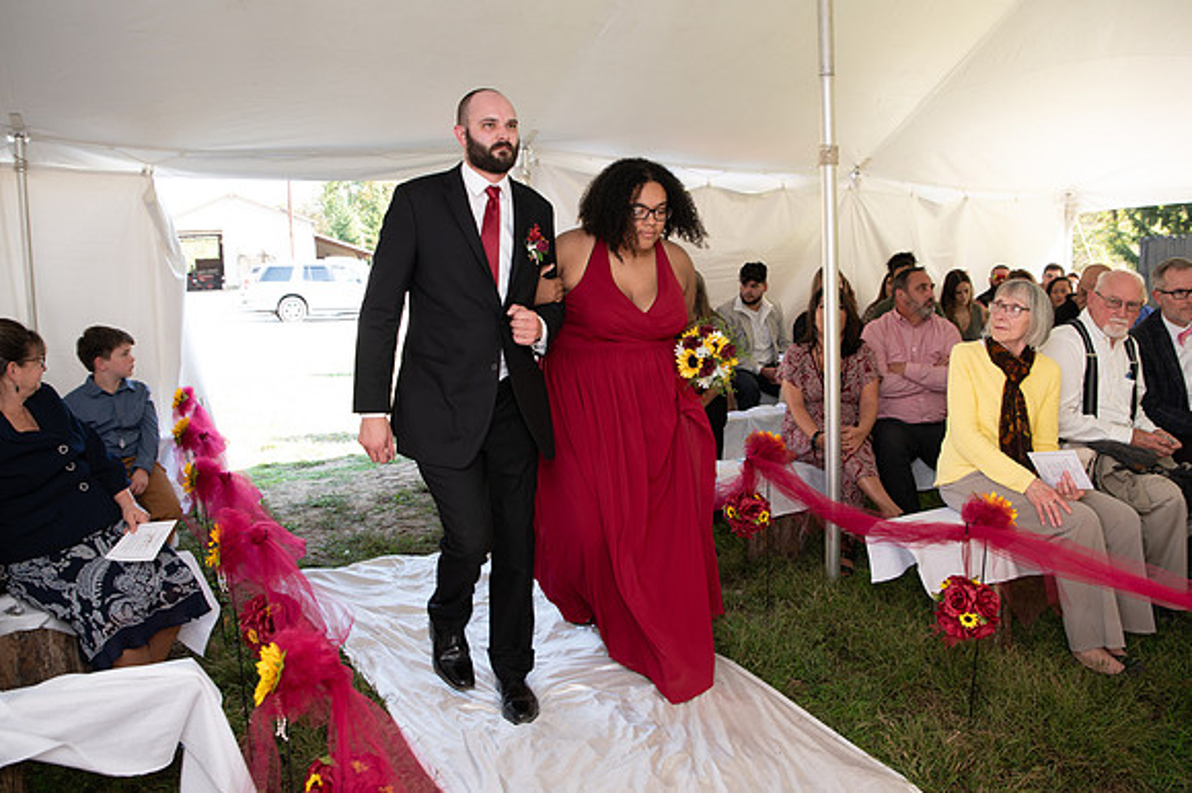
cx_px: 612
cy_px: 366
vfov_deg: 46.7
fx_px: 917
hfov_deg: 66.0
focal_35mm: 28
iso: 320
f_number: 3.2
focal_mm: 24
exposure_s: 1/200
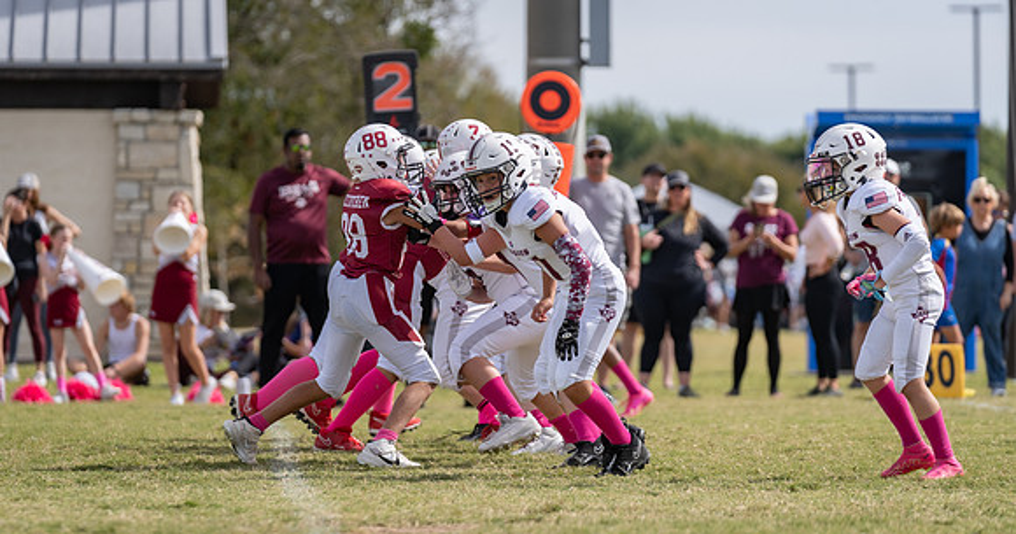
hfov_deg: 7.7
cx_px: 388
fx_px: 7560
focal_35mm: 285
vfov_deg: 4.0
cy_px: 267
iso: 100
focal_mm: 200
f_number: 3.2
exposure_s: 1/1600
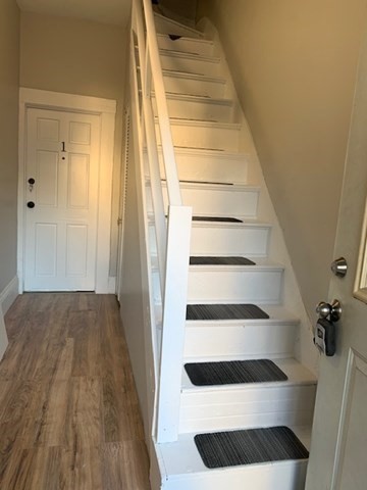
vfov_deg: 67.3
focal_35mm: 26
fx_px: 368
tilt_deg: -4.6
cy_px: 245
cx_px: 184
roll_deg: -3.1
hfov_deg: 53.1
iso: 50
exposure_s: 1/60
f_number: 1.8
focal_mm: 4.25
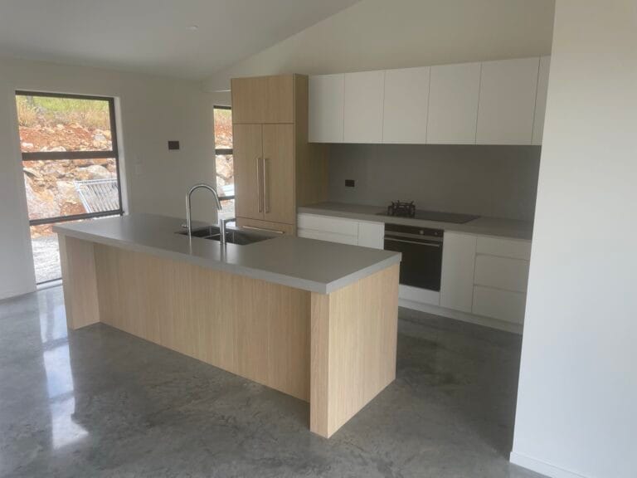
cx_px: 318
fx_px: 478
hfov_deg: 67.3
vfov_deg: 53.1
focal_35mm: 26
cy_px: 239
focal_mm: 4.2
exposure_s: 1/306
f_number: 1.6
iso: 32
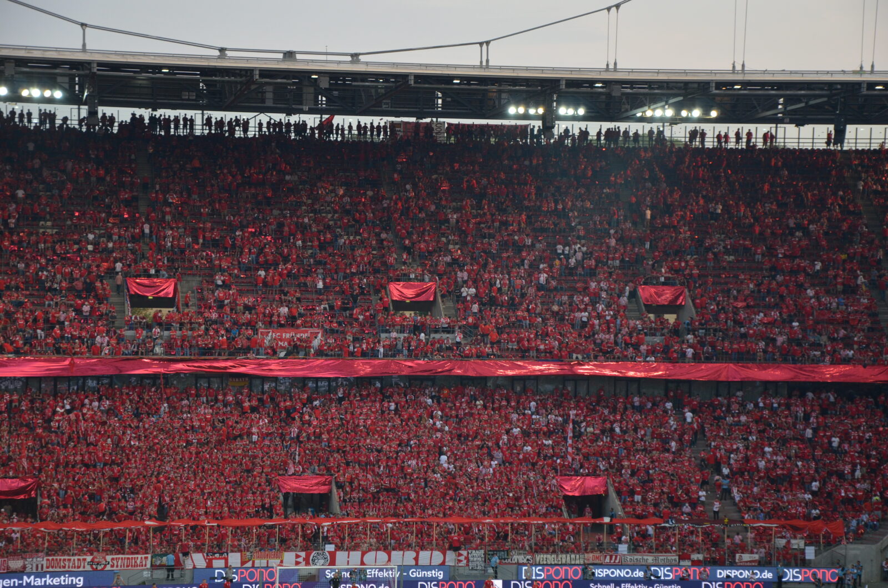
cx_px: 444
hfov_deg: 20.7
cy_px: 294
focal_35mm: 99
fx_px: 2437
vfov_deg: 13.8
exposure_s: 1/250
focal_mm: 66
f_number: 5.3
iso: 500
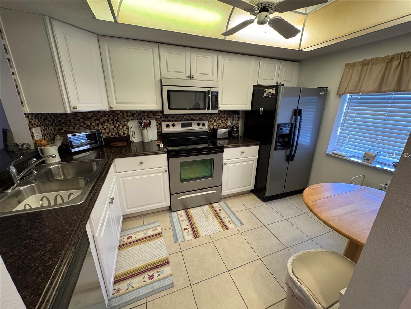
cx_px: 206
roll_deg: -0.6
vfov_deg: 85.7
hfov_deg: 102.1
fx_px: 166
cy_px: 154
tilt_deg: -17.7
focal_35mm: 14
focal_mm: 2.22
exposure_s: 1/60
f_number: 2.2
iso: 500
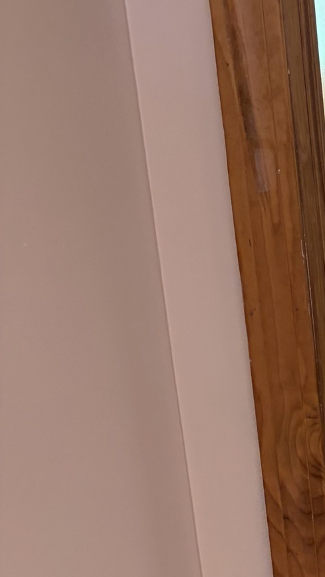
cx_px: 570
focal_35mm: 75
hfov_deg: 14.3
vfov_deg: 28.1
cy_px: 379
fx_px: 1150
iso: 200
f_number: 1.6
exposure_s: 1/60
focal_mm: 5.96
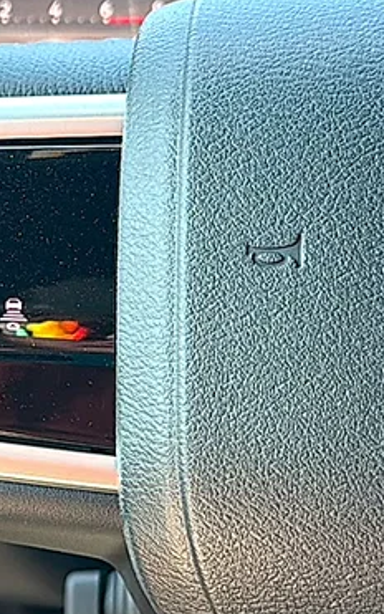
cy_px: 266
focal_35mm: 86
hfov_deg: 14.7
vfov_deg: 24.1
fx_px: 1439
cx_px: -83
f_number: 1.78
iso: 80
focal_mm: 6.86
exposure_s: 1/140
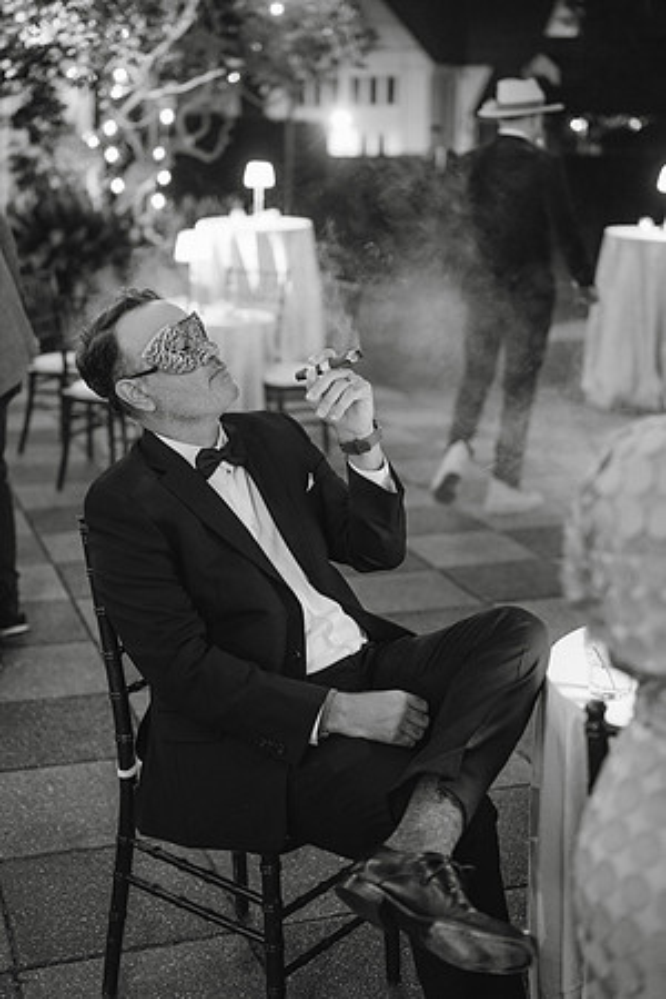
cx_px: 333
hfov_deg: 27.0
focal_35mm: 50
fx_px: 1387
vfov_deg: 39.6
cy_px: 500
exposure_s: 1/30
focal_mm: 50
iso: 4000
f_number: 2.2
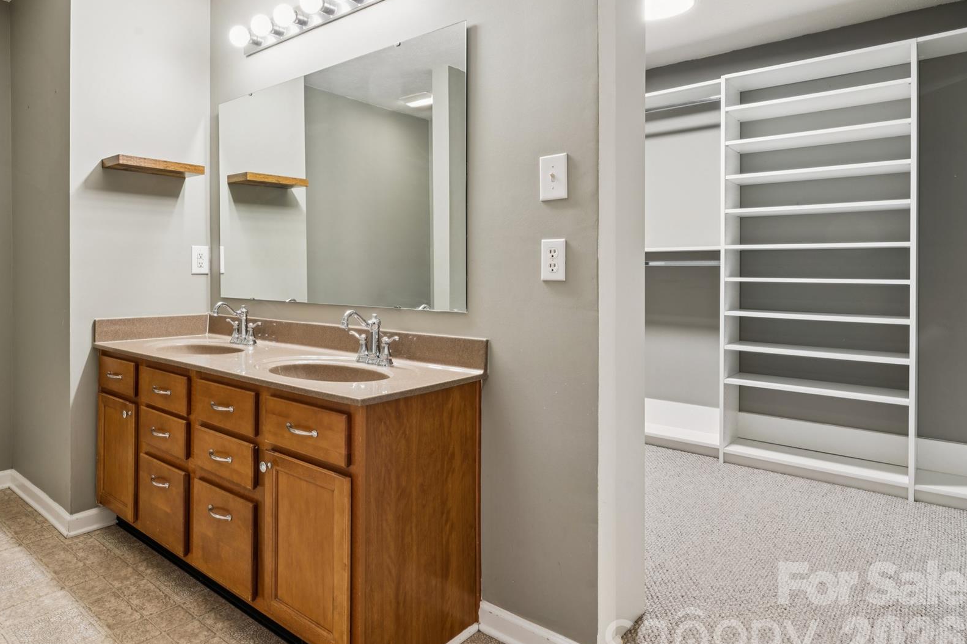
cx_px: 348
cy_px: 265
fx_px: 594
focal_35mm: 22
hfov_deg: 76.5
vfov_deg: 56.6
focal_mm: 17.1
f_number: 13
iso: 100
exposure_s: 1.6
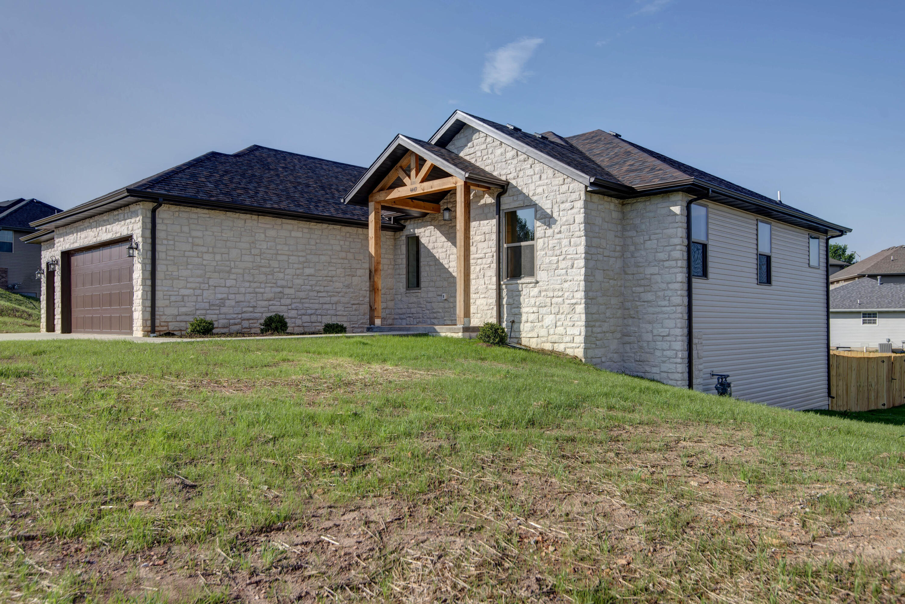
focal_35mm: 26
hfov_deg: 69.4
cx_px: 452
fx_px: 654
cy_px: 302
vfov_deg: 49.6
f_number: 6.3
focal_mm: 26
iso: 100
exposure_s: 1/500
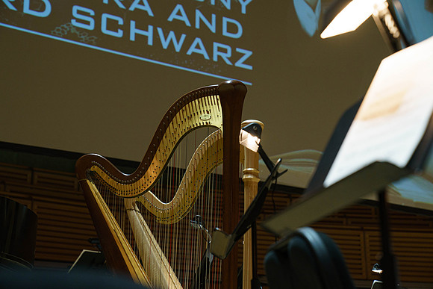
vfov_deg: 20.0
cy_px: 144
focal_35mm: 68
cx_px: 216
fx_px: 818
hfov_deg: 29.6
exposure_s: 1/200
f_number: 4
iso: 2500
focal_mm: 68
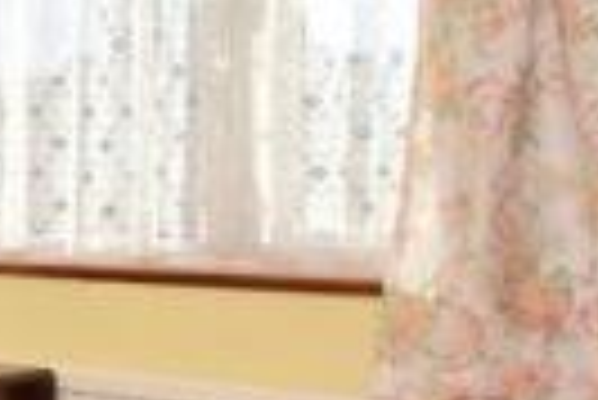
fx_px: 1231
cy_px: 182
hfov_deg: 17.1
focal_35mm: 74
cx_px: -683
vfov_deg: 18.5
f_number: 18
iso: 400
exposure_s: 1/200
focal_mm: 10
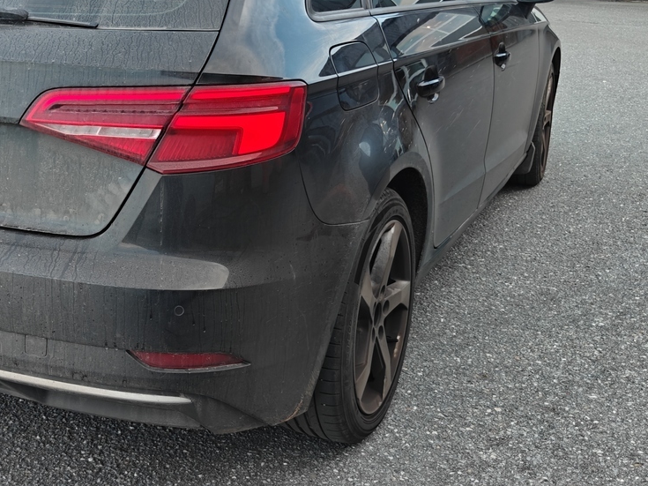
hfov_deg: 39.4
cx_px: 166
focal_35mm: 47
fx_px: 880
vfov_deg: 30.7
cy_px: 183
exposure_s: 1/200
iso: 80
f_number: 1.8
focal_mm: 5.59
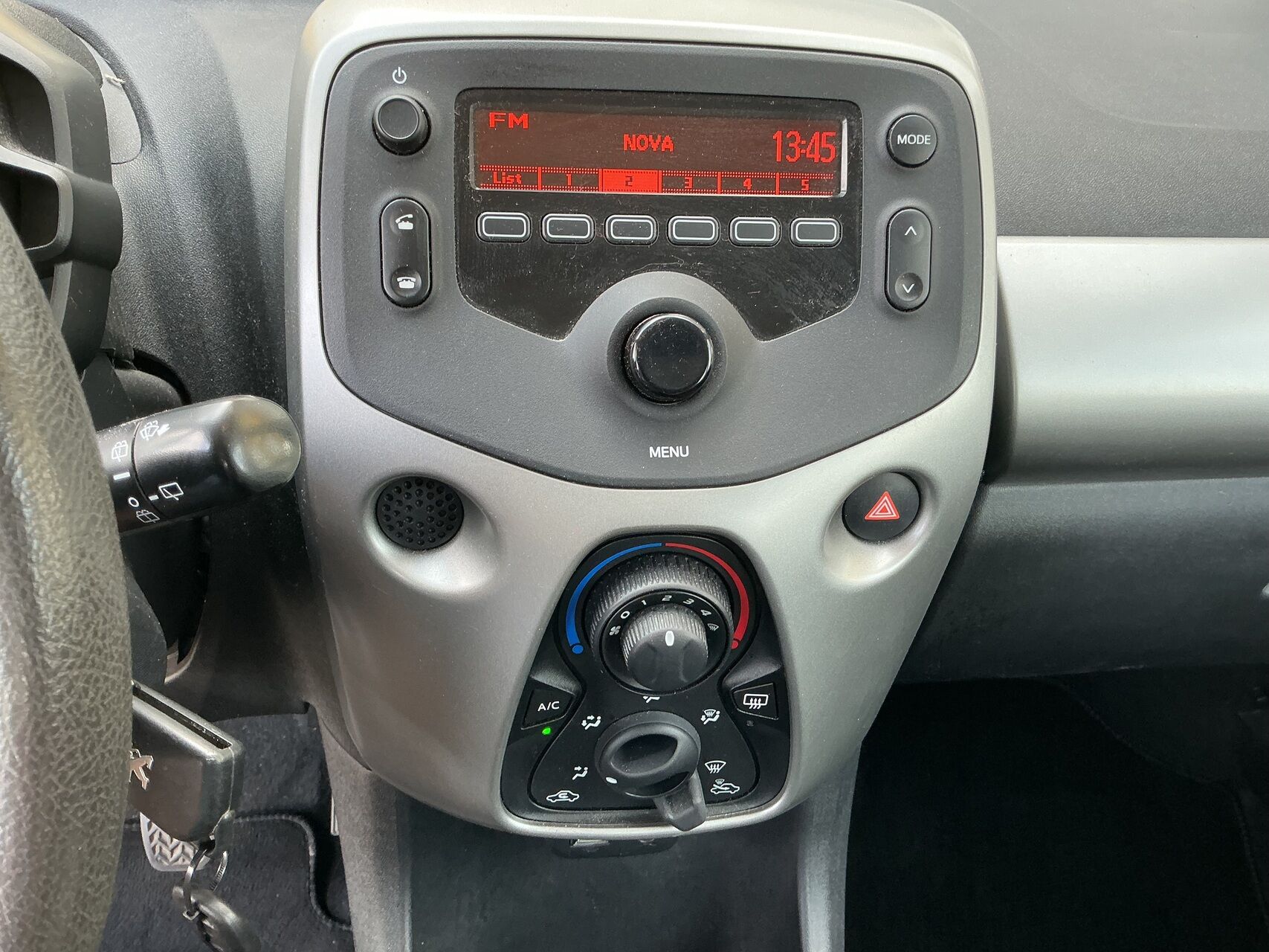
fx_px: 1063
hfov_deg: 61.7
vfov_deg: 48.2
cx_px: 634
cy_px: 476
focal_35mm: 29
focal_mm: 3
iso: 50
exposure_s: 1/60
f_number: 1.8
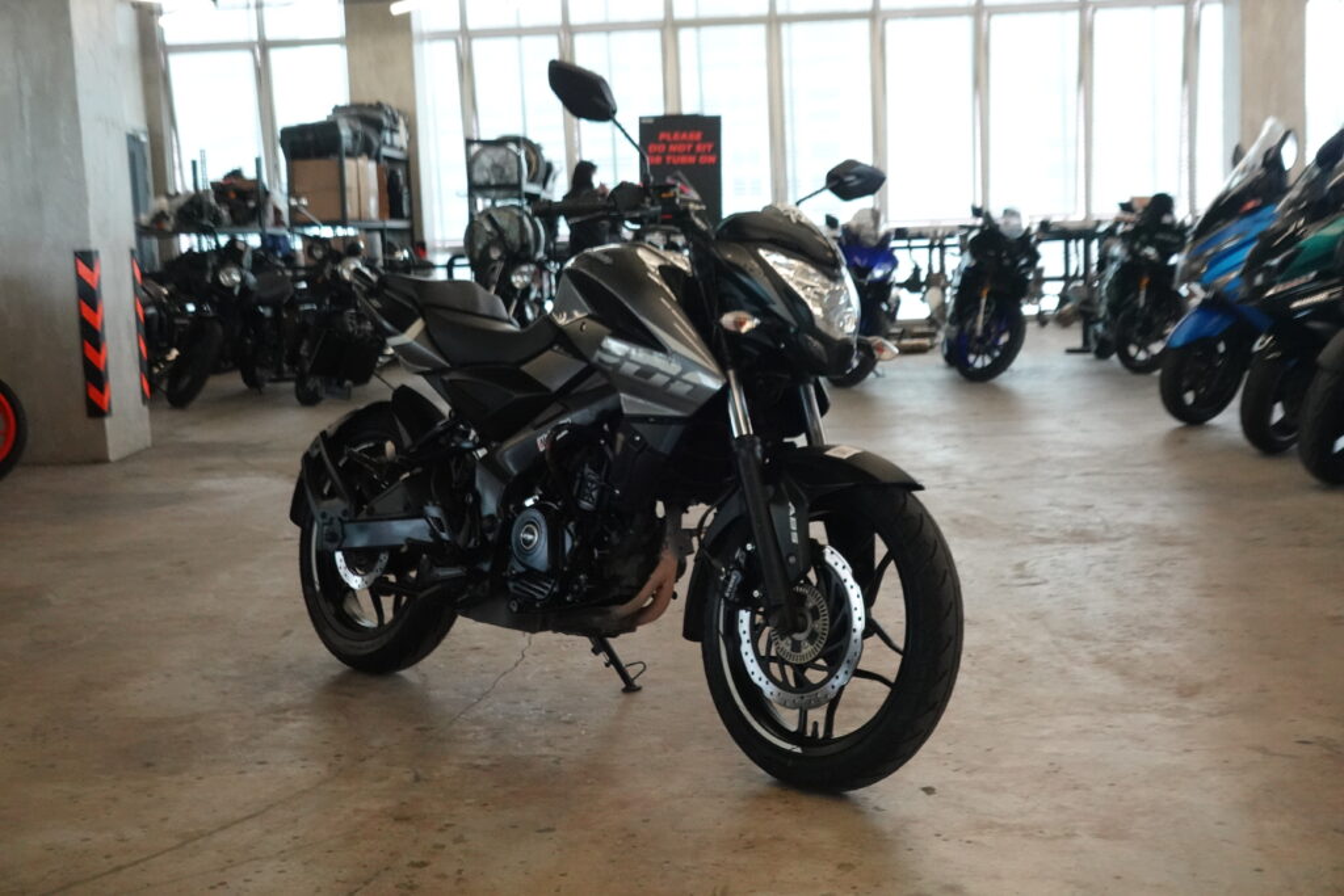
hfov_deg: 41.1
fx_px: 1792
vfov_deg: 28.1
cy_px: 448
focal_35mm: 48
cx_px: 672
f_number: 4
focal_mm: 17.15
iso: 2000
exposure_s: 1/200
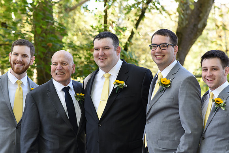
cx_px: 114
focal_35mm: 85
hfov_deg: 23.9
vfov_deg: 16.1
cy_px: 76
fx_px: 541
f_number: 4.5
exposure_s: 1/200
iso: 500
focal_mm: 85
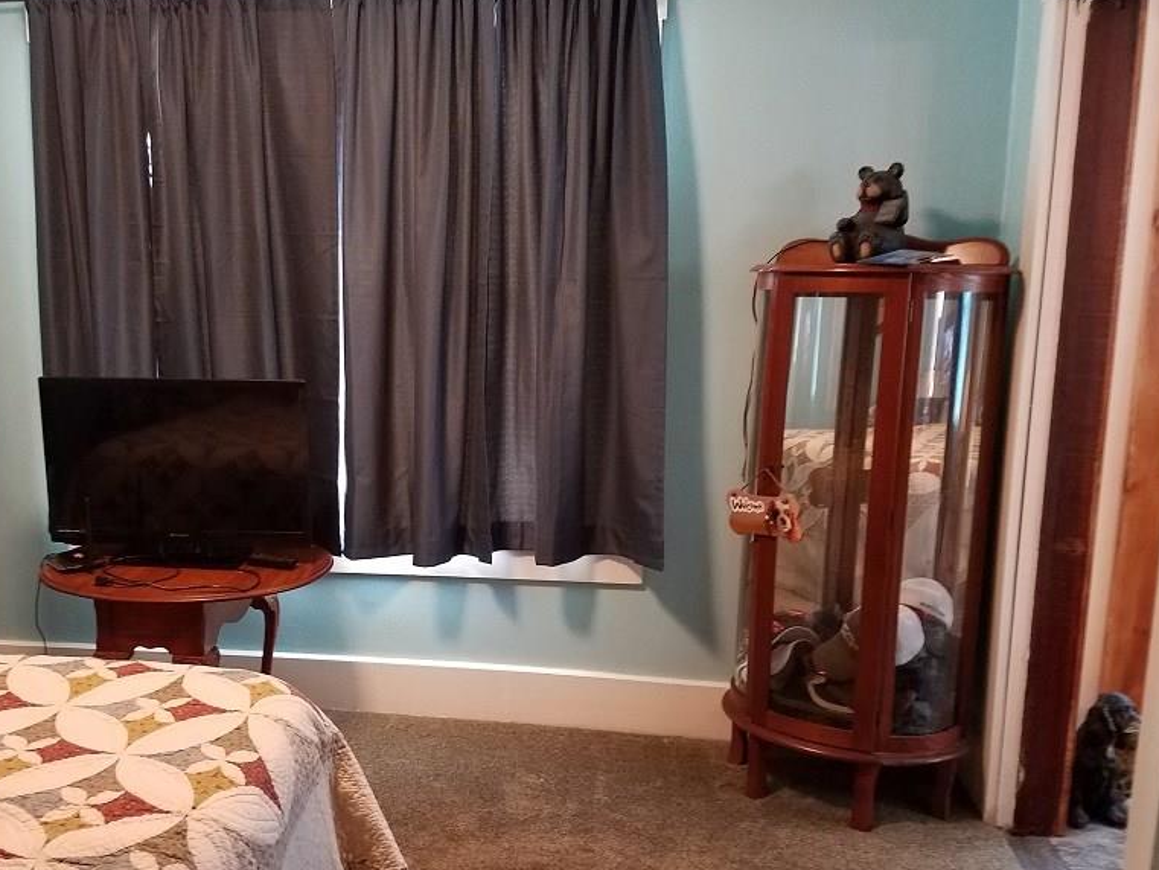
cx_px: 445
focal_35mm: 35
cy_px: 456
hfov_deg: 52.1
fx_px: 1172
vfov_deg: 40.7
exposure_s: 1/11
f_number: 1.7
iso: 200
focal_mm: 4.2
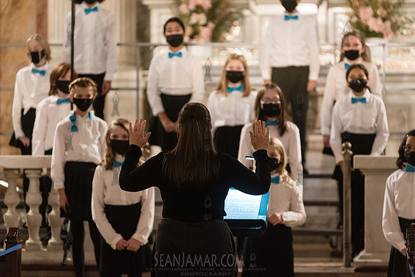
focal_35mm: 185
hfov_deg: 11.1
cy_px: 138
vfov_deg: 7.4
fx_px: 2133
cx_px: 208
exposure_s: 1/200
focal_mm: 185
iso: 4000
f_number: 4
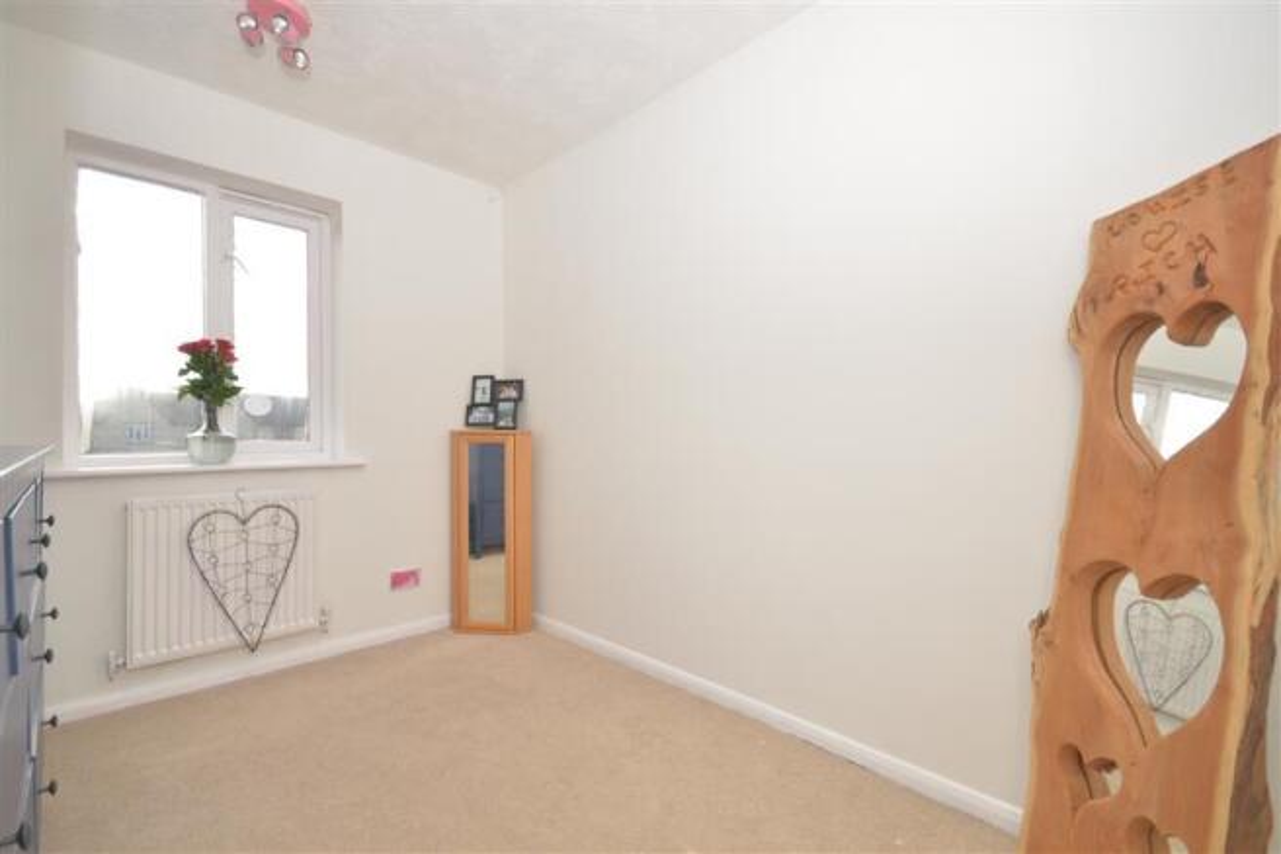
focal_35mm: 15
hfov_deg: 100.4
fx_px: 534
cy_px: 427
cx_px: 640
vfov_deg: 77.3
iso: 500
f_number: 7.1
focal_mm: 10
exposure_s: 1/160
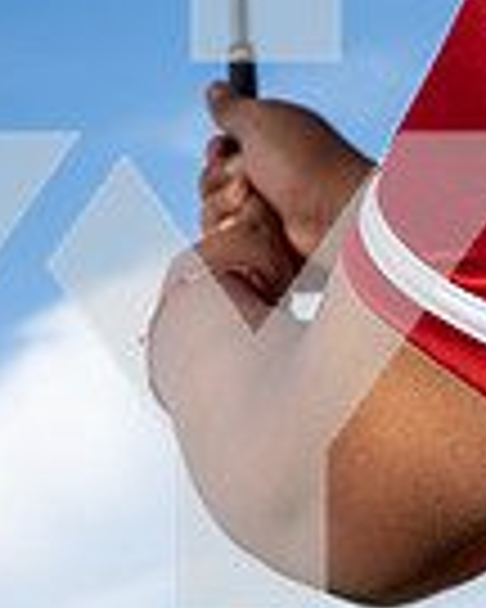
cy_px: -173
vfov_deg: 13.6
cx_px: 454
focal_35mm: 137
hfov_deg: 11.2
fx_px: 2463
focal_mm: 34
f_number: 5.6
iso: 100
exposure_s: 1/250
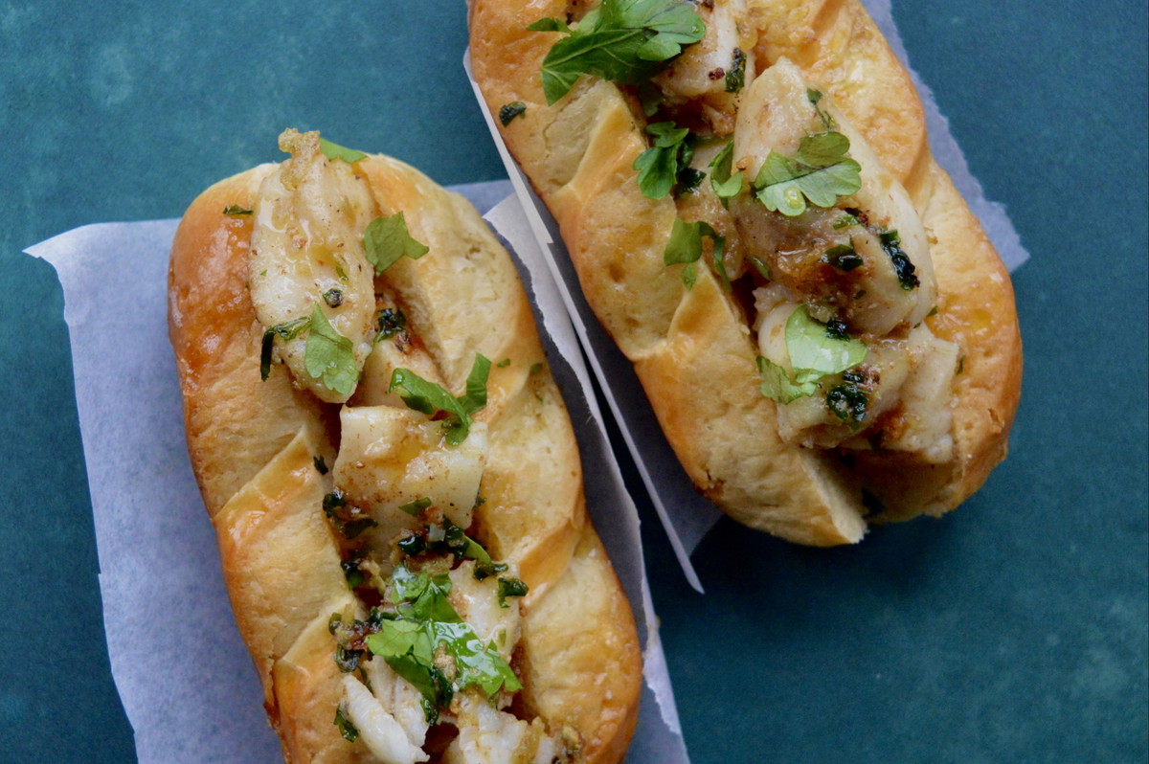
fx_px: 1244
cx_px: 574
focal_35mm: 39
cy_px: 382
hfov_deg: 49.6
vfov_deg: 34.2
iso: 2200
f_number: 4
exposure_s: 1/500
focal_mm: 26
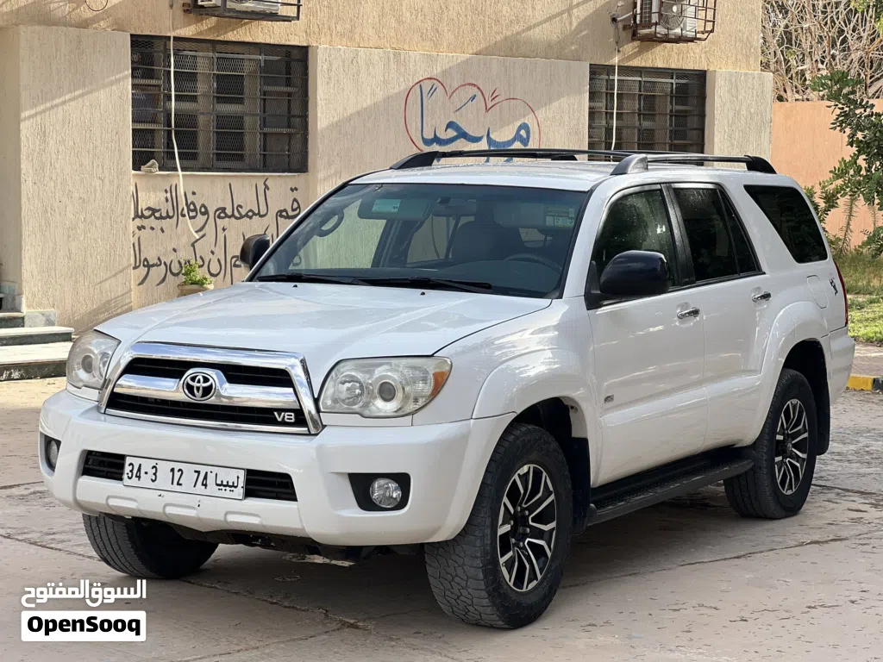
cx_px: 442
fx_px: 1964
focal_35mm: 77
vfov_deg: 19.1
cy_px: 331
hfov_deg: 25.3
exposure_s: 1/240
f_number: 2.8
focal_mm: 9
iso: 25
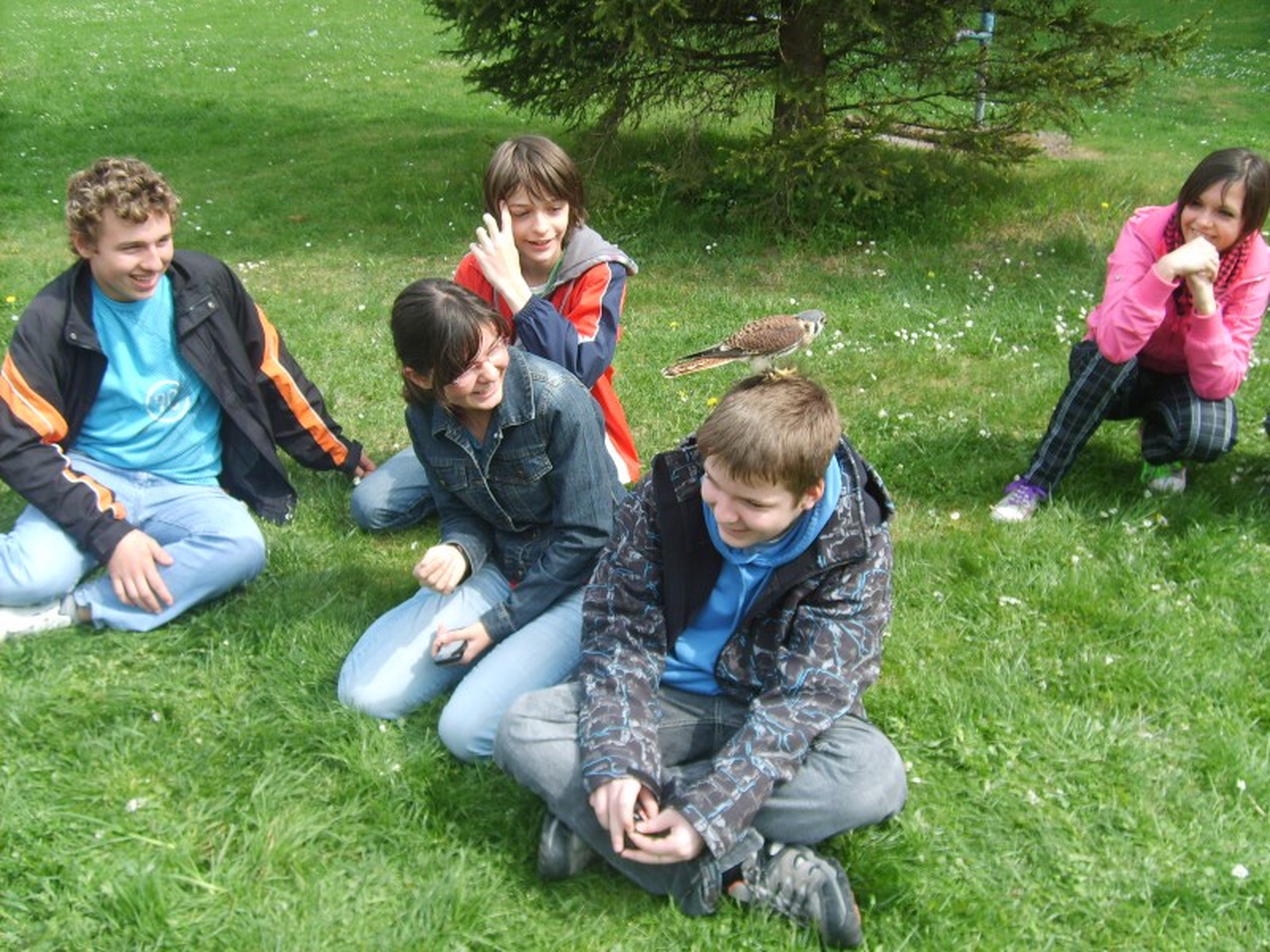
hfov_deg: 52.6
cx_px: 635
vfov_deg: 40.7
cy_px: 476
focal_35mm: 35
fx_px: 1284
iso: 50
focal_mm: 5.8
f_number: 2.8
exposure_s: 1/350
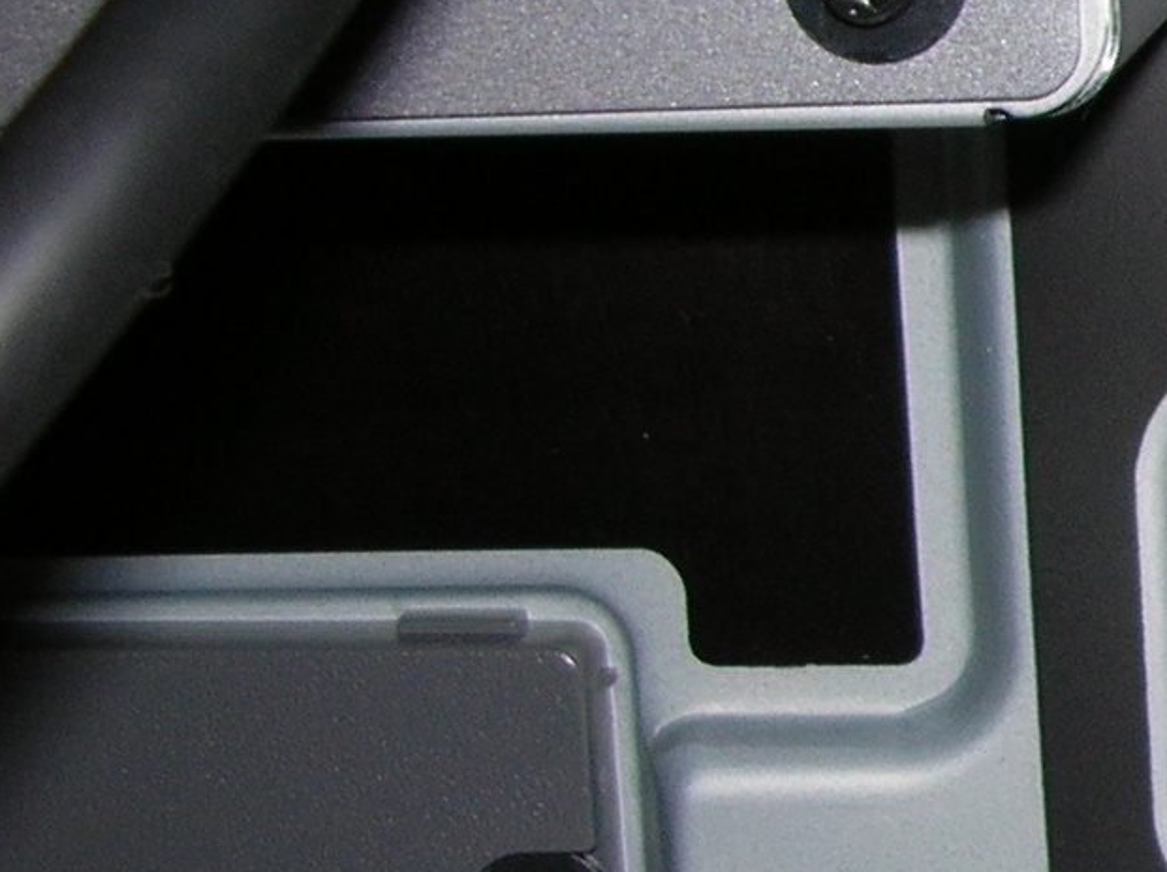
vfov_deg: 11.5
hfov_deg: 13.7
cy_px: 410
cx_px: 2069
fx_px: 4343
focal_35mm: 129
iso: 50
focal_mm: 5.8
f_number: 2.8
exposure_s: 1/60.1
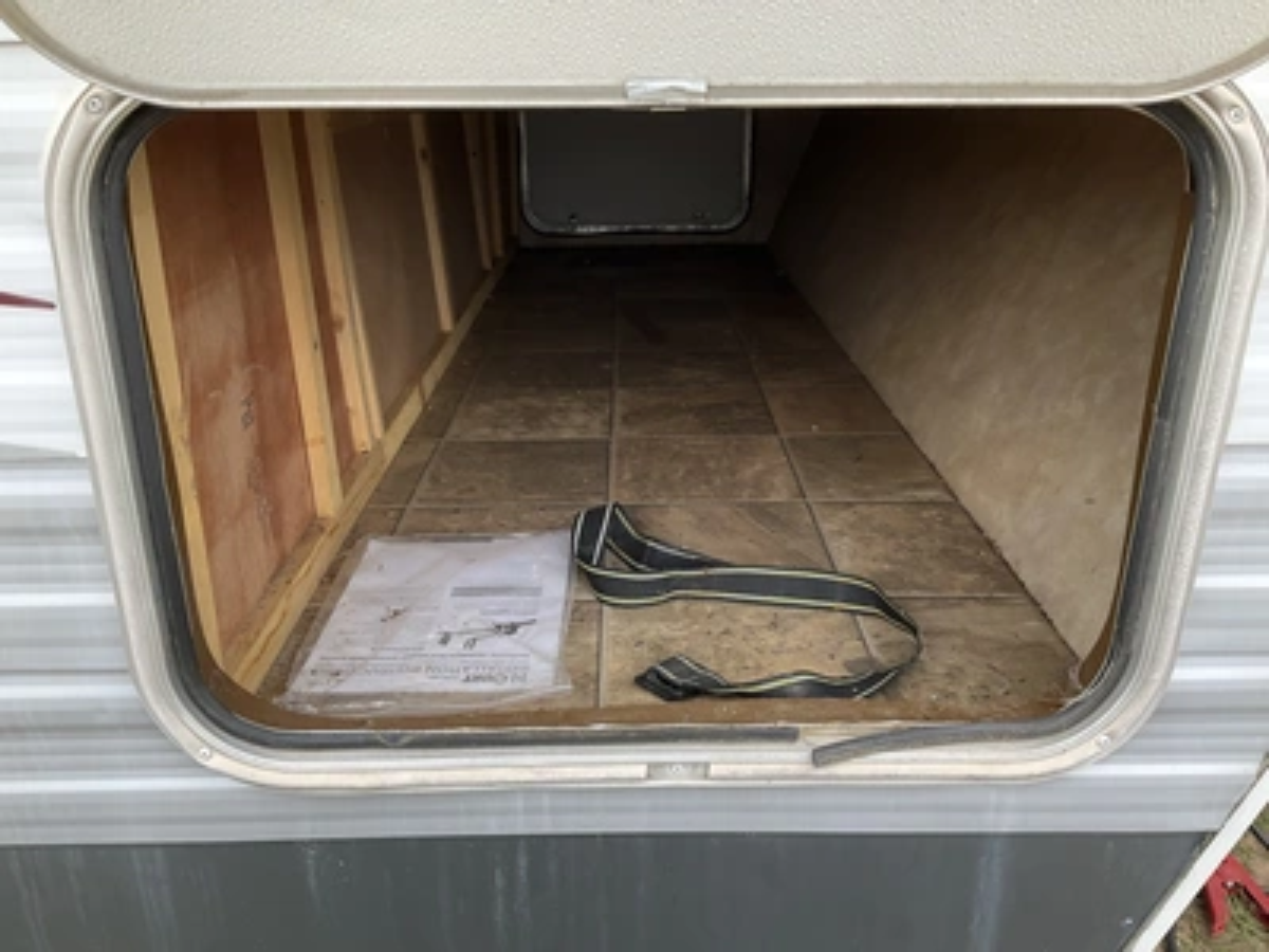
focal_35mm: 29
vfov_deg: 48.2
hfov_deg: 61.7
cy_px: 476
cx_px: 634
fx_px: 1063
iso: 25
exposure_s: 1/327
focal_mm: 3
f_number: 1.8
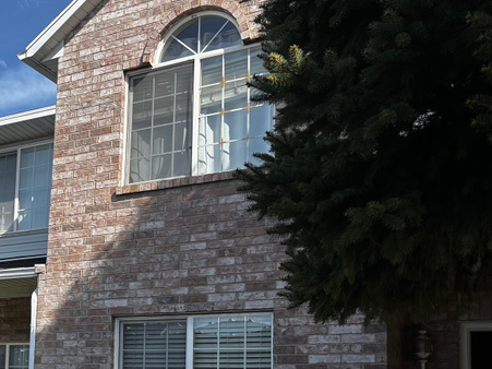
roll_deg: -4.2
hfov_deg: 29.6
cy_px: 300
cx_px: -43
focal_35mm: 59
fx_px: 838
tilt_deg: +8.7
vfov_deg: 24.4
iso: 50
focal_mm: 5.96
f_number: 1.6
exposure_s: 1/2398
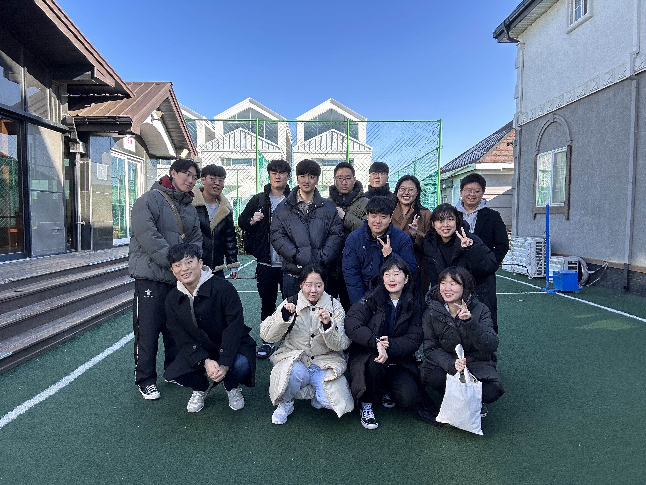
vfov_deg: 58.9
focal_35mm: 23
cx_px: 323
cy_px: 242
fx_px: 429
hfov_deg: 73.9
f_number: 1.9
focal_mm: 2.69
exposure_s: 1/253
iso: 25
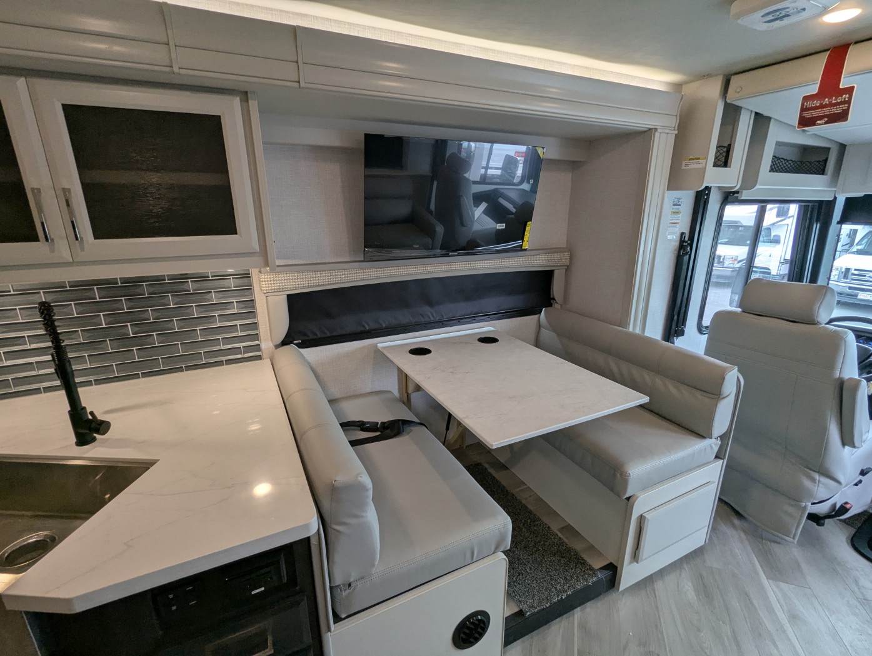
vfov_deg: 78.2
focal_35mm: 16
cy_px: 328
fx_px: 404
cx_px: 436
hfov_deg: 94.4
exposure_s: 1/161
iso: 111
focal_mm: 2.35
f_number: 2.2
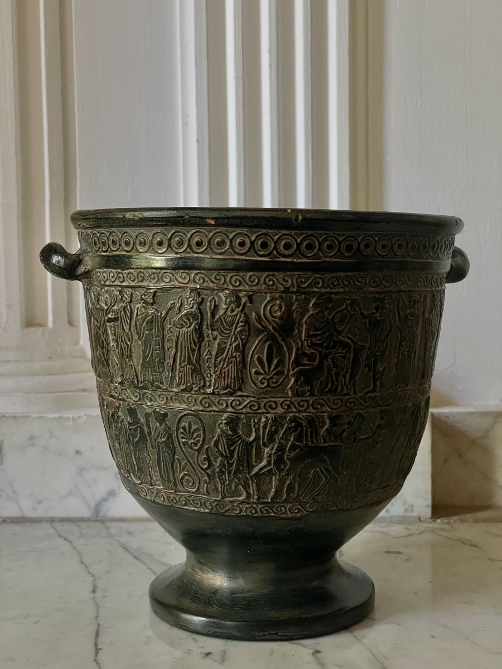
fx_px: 1005
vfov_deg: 36.8
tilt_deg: -2.8
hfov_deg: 28.0
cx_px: 251
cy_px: 334
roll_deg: +1.5
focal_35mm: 52
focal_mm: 6
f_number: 2
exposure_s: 1/60
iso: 250
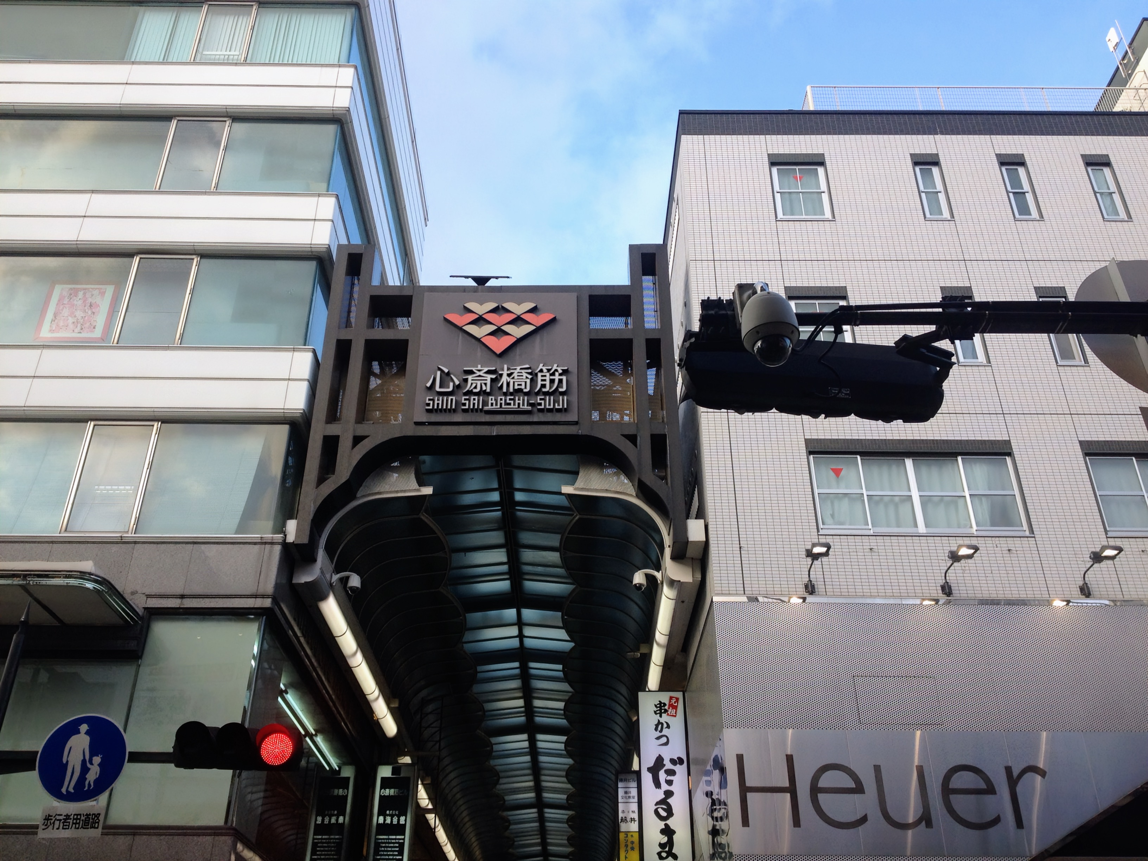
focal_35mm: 35
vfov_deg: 40.7
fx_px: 1161
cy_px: 430
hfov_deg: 52.6
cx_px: 574
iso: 50
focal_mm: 4.28
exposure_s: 1/250
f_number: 2.4
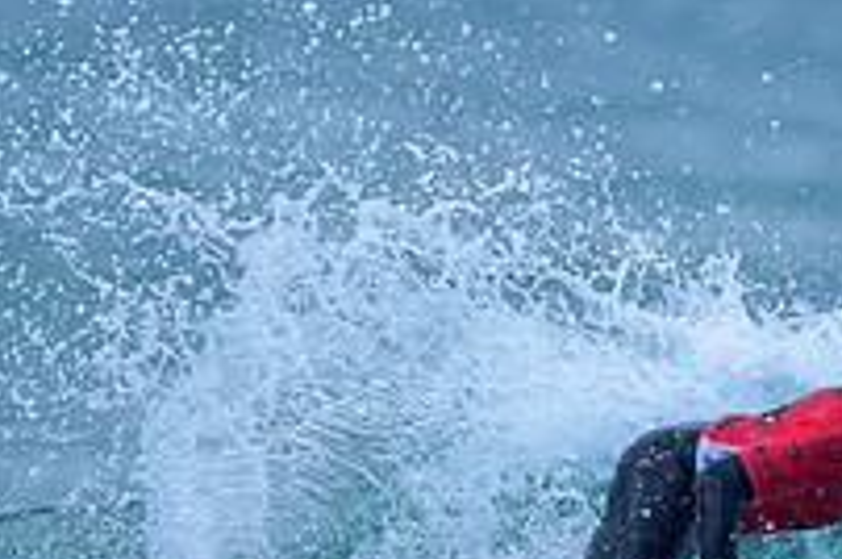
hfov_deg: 0.7
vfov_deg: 0.4
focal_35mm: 3166
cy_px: 494
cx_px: 566
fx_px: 73931
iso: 360
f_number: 6.3
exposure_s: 1/2000
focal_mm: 800
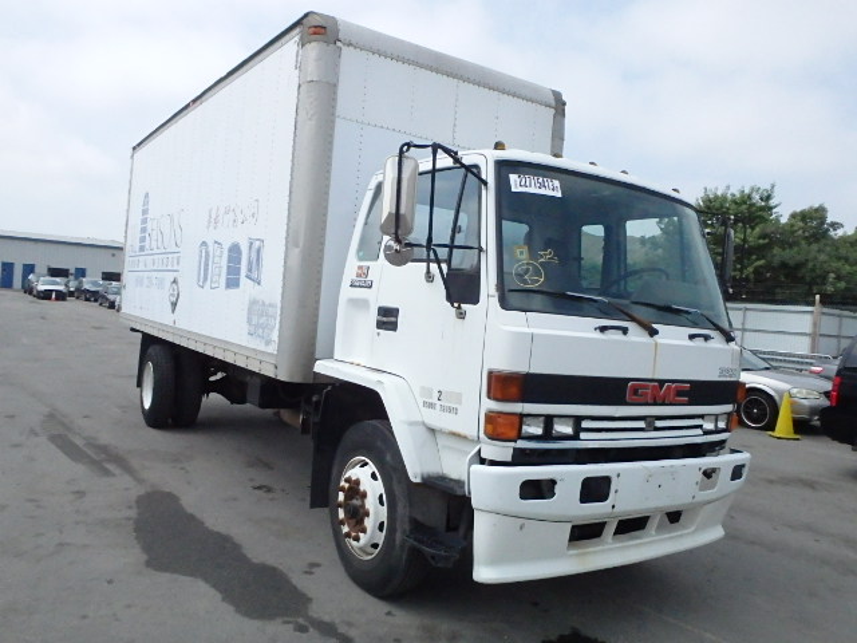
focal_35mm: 28
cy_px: 322
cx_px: 428
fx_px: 693
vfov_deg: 49.7
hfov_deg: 63.4
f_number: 11
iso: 1600
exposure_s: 1/1600
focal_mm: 5
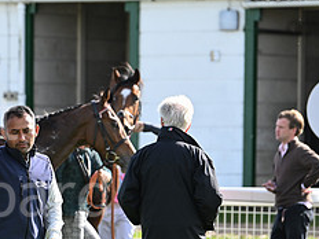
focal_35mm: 385
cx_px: -67
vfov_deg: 3.9
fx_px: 3548
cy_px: 207
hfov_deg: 5.1
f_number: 4
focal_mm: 160
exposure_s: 1/1600
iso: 500
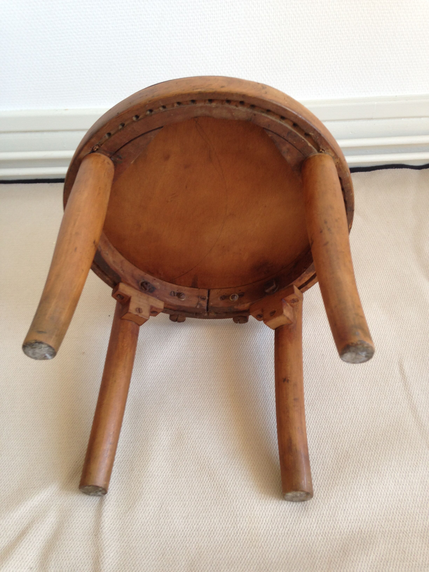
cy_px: 286
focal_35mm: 33
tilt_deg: -45.0
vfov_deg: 55.4
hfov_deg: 42.9
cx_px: 214
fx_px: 545
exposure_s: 1/20
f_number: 2.4
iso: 50
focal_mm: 4.12
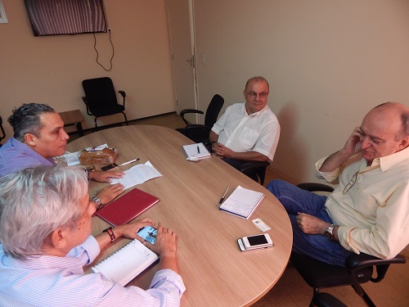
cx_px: 204
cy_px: 154
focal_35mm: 22
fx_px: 260
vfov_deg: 61.1
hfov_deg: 76.4
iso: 220
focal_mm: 4
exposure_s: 1/30
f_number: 3
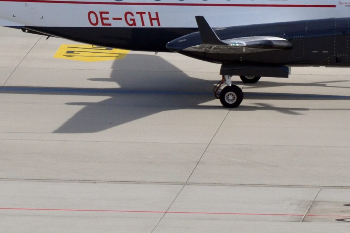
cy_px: 25
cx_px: 203
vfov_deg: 1.3
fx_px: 9902
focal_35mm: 1019
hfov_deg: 2.0
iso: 400
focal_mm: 300
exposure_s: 1/1000
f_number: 8
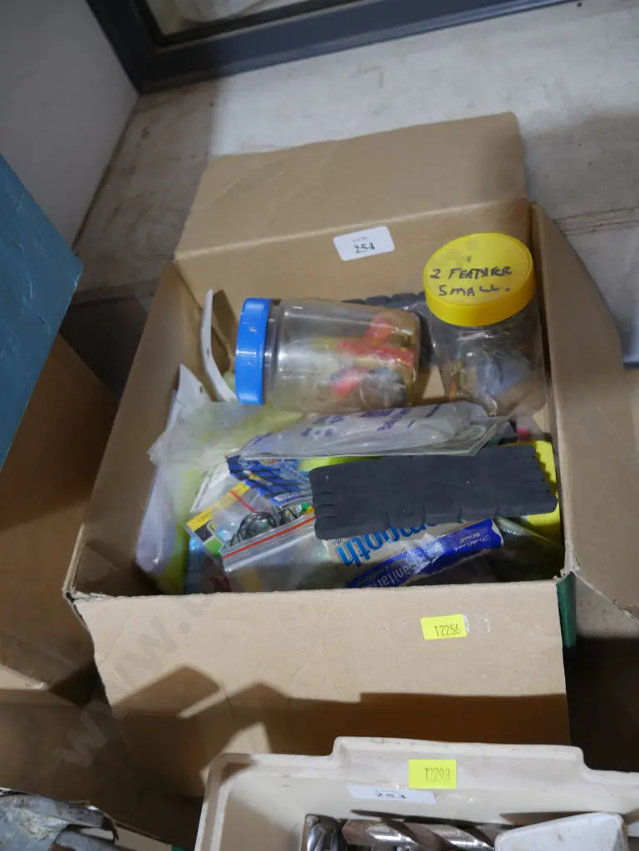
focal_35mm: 30
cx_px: 320
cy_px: 426
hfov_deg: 46.8
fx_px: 738
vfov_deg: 59.9
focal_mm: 15
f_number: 3.6
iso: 500
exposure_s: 1/60
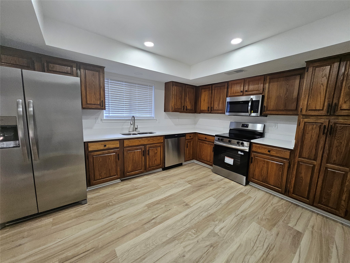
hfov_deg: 106.2
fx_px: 131
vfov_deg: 89.9
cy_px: 132
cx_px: 175
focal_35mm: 13
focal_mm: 1.74
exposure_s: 1/60
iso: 250
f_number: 2.2
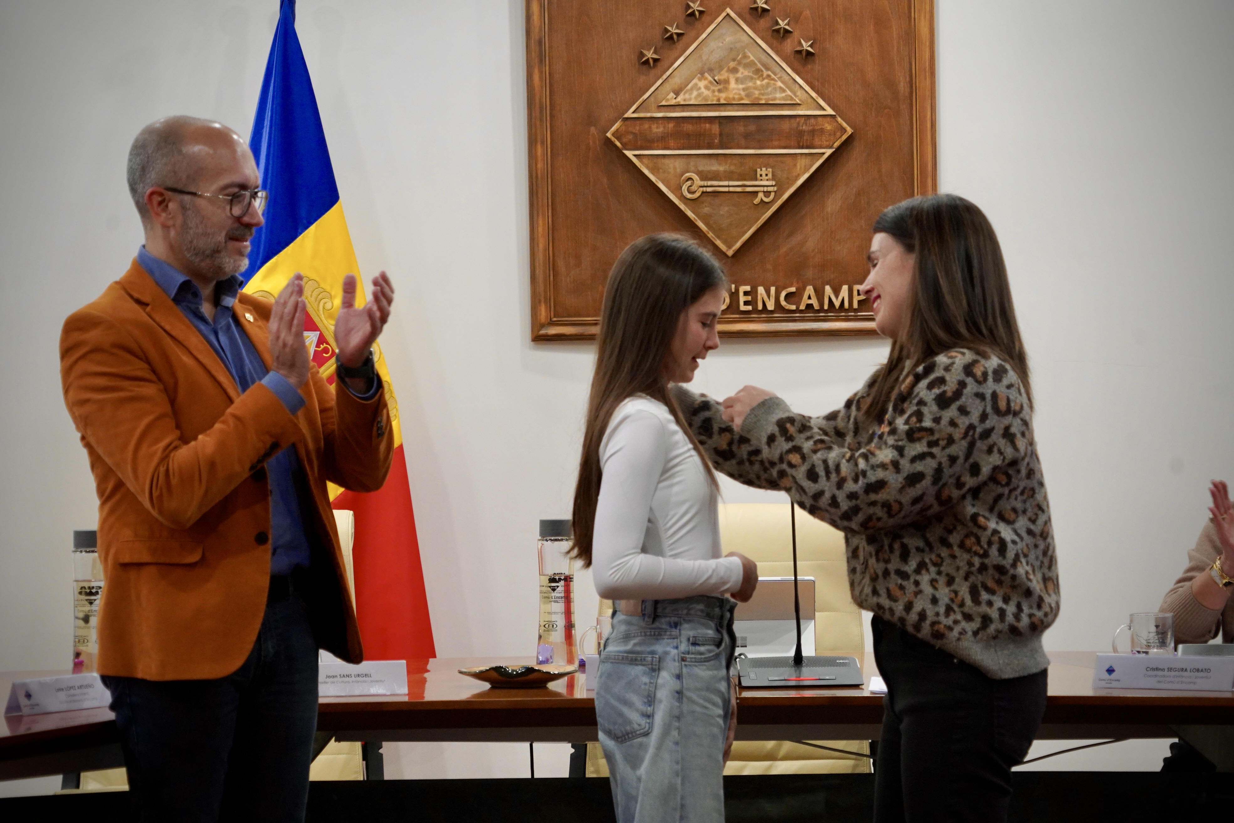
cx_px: 617
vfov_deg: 12.1
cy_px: 412
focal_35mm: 113
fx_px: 3873
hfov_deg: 18.1
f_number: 6.3
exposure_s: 1/160
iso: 4000
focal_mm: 113
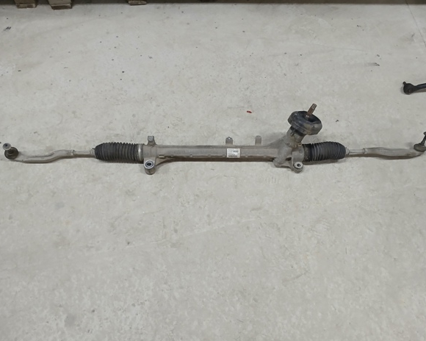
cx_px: 216
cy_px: 172
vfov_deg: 51.5
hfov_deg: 62.2
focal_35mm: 28
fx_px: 353
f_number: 1.8
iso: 250
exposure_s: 1/25
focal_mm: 3.98
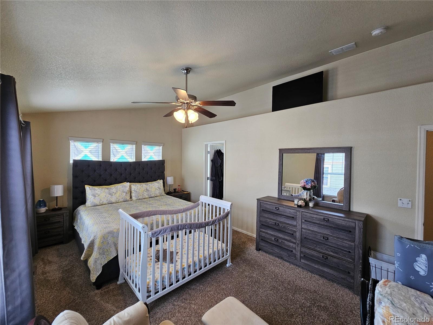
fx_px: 163
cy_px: 162
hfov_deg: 106.2
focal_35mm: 13
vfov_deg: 89.9
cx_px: 216
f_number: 2.2
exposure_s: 1/77.4
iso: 100
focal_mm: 2.2
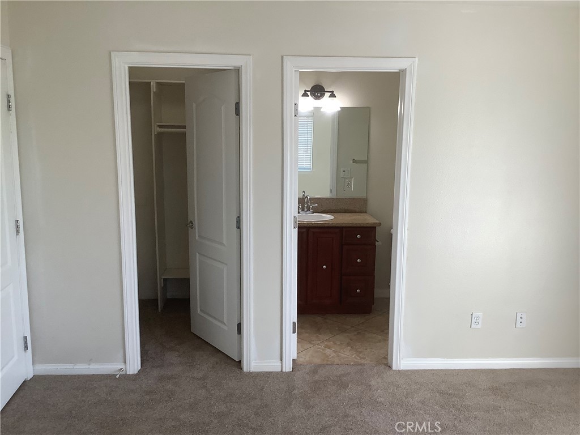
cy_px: 218
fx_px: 519
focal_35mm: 31
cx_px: 290
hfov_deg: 58.4
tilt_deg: -11.5
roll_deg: +1.5
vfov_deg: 45.4
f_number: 2.4
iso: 64
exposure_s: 1/120
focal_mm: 3.3
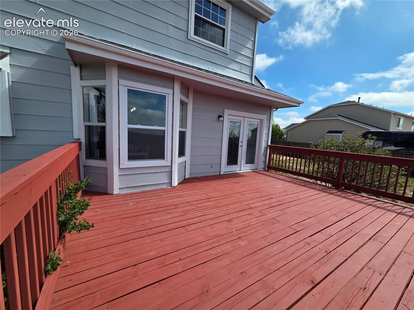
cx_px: 207
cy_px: 155
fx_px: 155
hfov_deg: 106.2
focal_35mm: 13
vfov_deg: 89.9
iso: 50
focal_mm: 2.2
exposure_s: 1/2339
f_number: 2.2
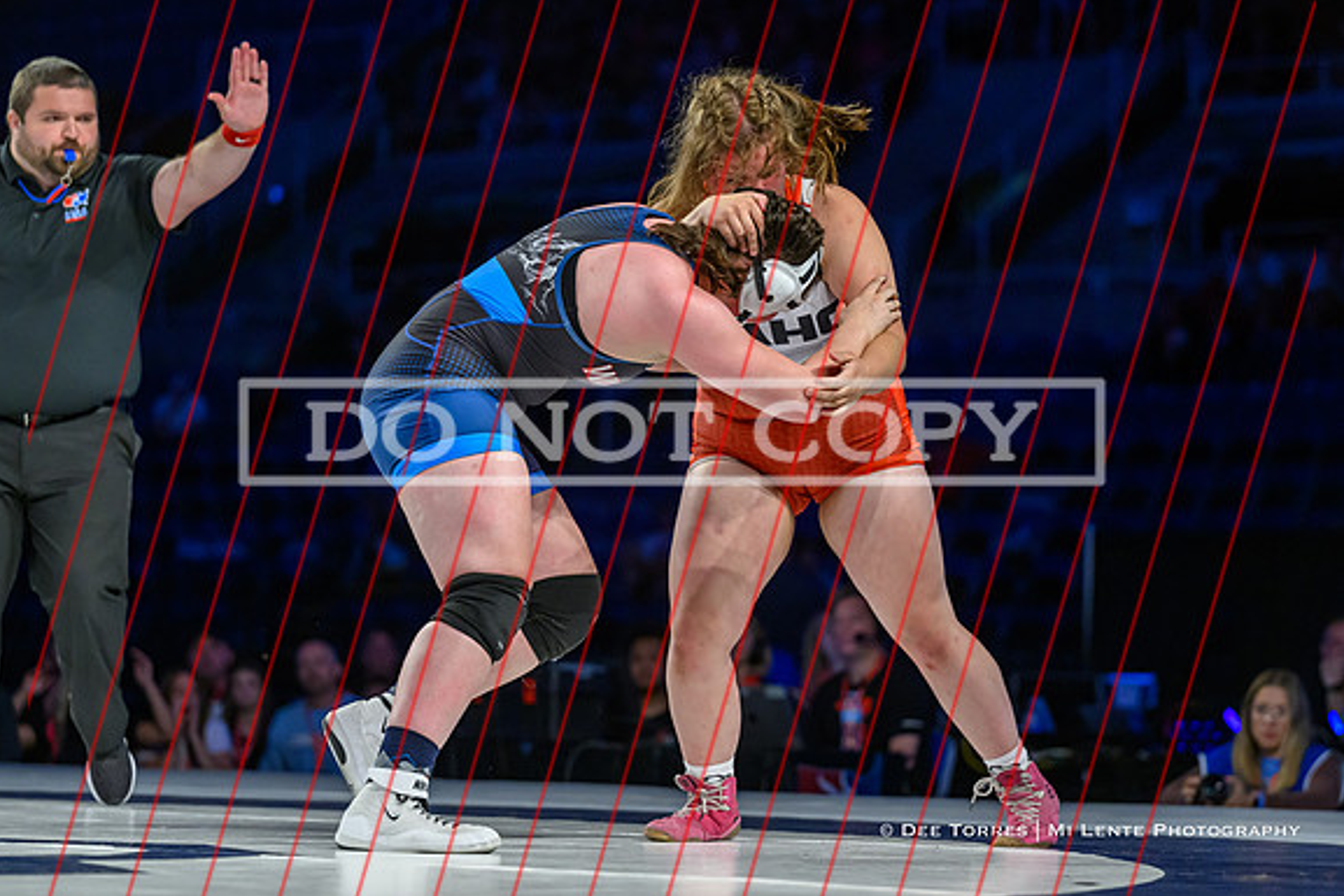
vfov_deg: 10.1
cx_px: 720
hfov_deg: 15.1
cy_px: 470
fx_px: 5078
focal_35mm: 136
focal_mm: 110
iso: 2000
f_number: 2.8
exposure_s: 1/800
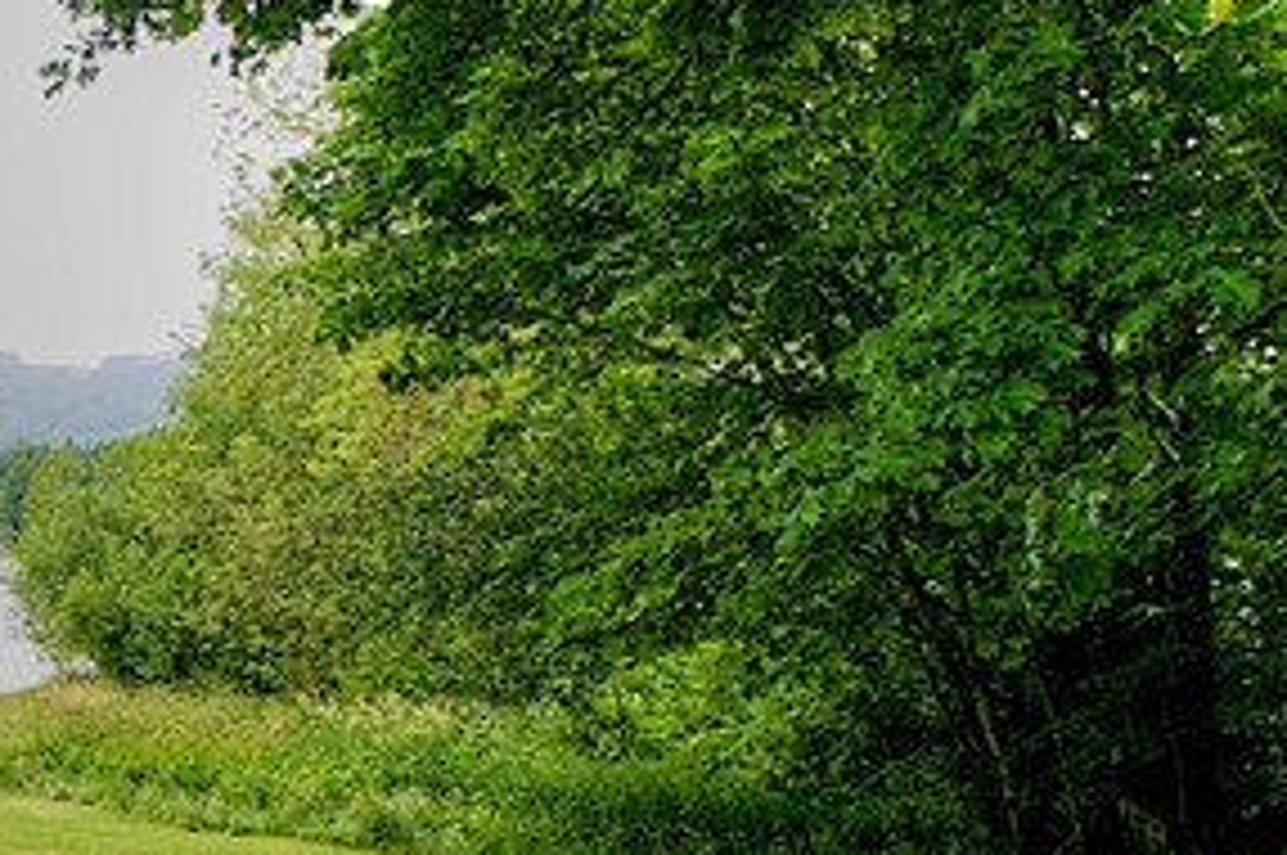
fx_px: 2035
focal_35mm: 57
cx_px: -752
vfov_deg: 23.7
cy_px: 315
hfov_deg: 24.8
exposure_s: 1/320
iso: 100
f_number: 3.5
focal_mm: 10
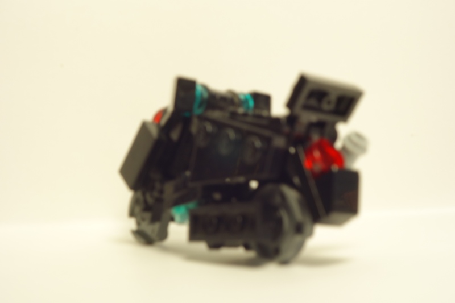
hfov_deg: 32.9
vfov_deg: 22.3
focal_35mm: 61
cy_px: 152
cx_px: 228
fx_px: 771
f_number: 11
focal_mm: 22.49
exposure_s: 1/8
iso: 125
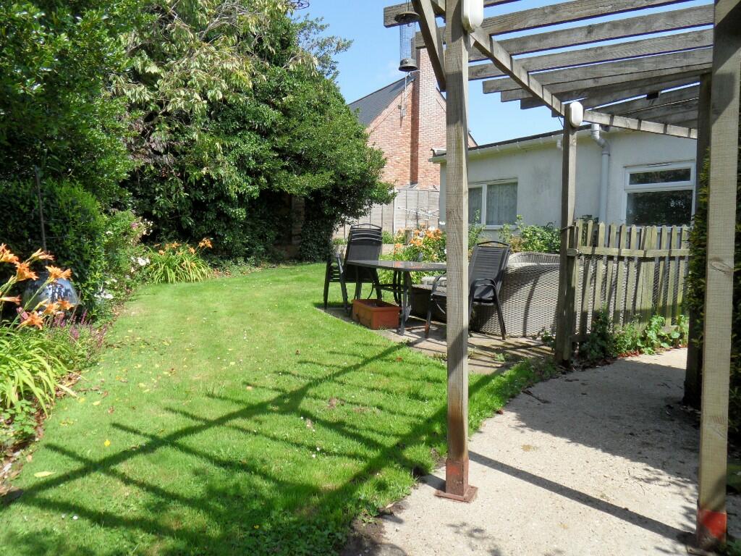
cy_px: 278
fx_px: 514
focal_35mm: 24
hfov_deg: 71.6
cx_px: 370
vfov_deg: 56.8
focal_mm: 3.9
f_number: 3.2
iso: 80
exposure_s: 1/750
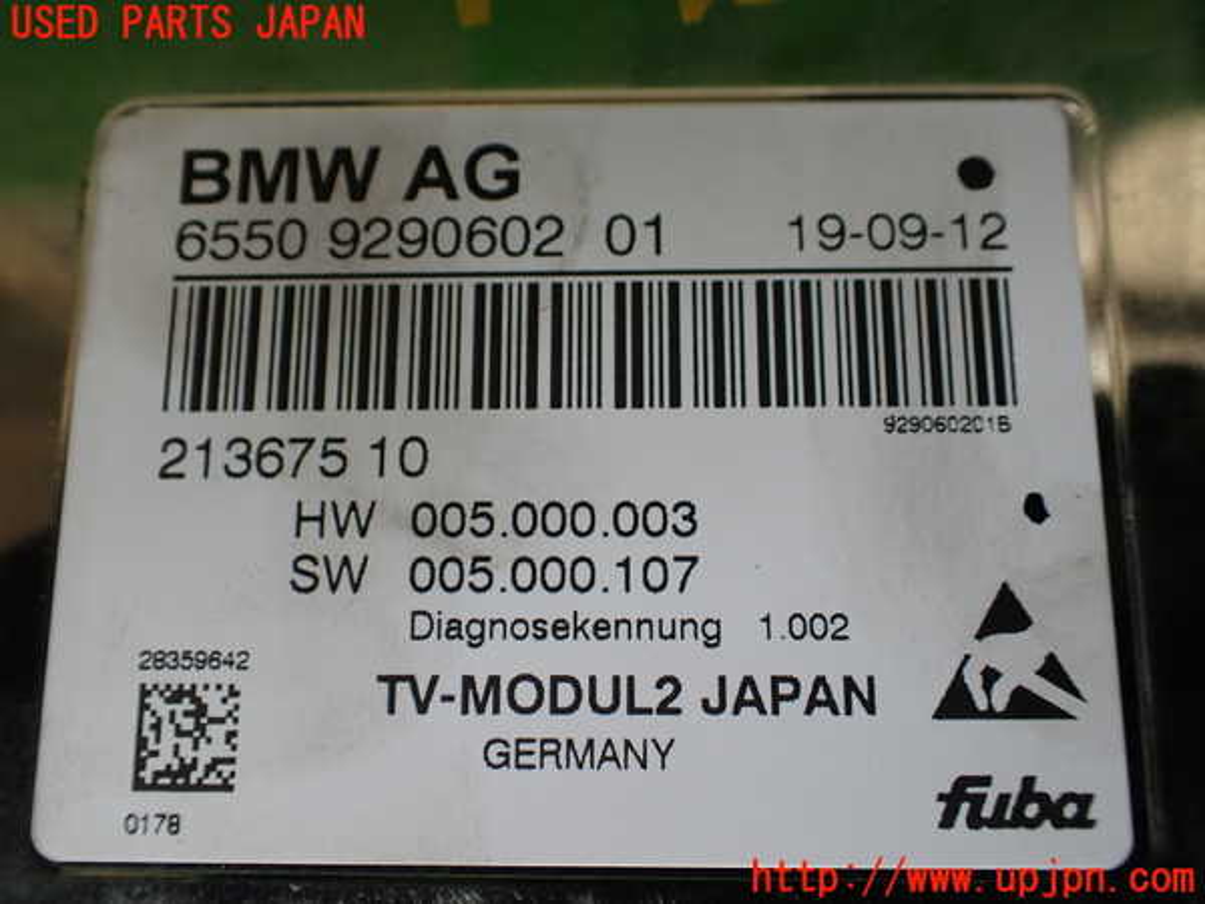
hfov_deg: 60.0
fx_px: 1044
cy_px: 452
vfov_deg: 46.8
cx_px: 602
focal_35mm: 30
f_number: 2.3
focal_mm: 5.4
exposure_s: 1/125
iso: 100
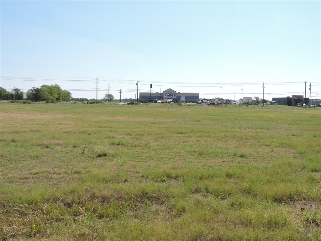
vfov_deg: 40.7
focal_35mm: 35
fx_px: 325
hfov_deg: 52.6
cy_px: 120
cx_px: 160
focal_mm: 6.2
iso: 100
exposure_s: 1/1250
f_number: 3.3
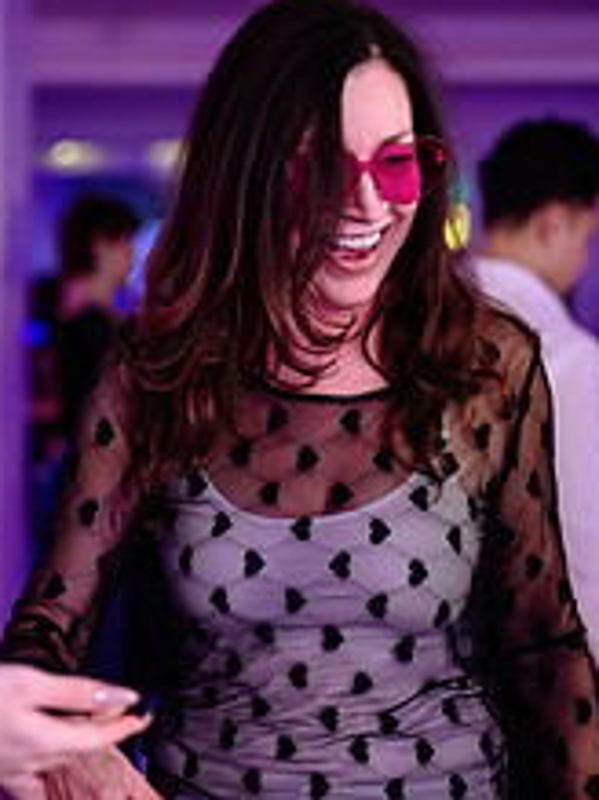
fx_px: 3233
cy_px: 575
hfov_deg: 10.6
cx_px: 274
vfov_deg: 14.1
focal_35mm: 140
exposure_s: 1/200
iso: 1600
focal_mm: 55
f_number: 2
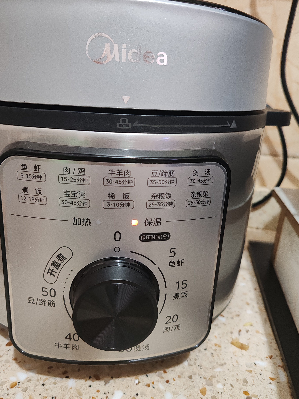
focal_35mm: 27
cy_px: 200
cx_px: 150
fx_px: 311
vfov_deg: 65.3
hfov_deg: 51.4
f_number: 1.9
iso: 3200
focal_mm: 6.12
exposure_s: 1/50
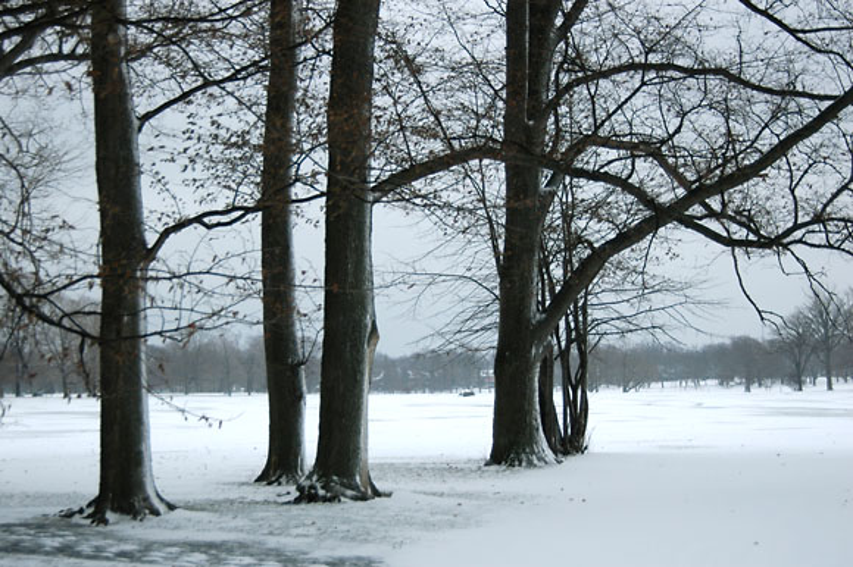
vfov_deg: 21.5
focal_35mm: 63
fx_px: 1492
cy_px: 284
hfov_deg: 31.9
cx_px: 426
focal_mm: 42
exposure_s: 1/800
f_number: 4.5
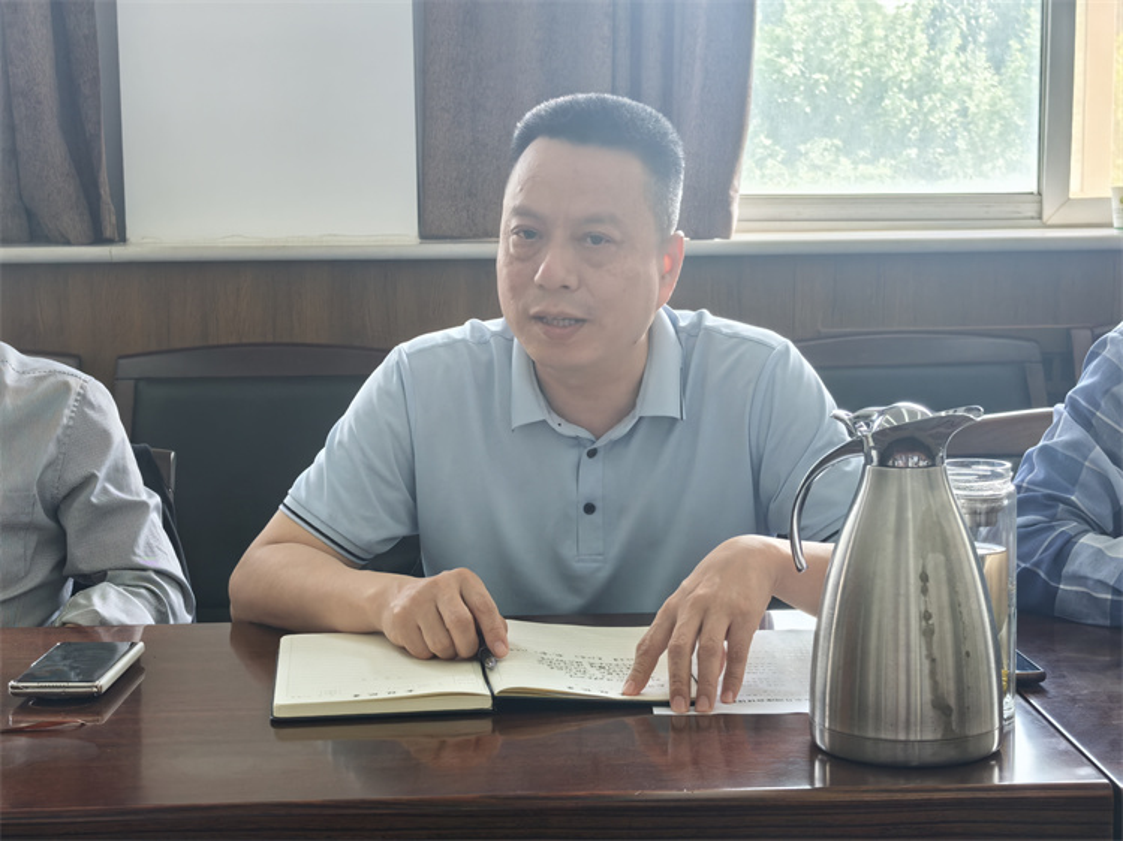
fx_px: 2108
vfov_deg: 22.6
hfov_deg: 29.8
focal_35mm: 65
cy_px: 420
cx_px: 562
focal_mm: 5.75
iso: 200
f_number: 2
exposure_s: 1/300
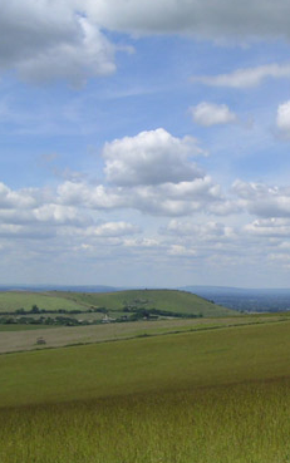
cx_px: 294
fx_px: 897
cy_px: 230
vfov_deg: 29.0
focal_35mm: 71
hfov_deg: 17.9
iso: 50
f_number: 6.7
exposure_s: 1/350
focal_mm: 6
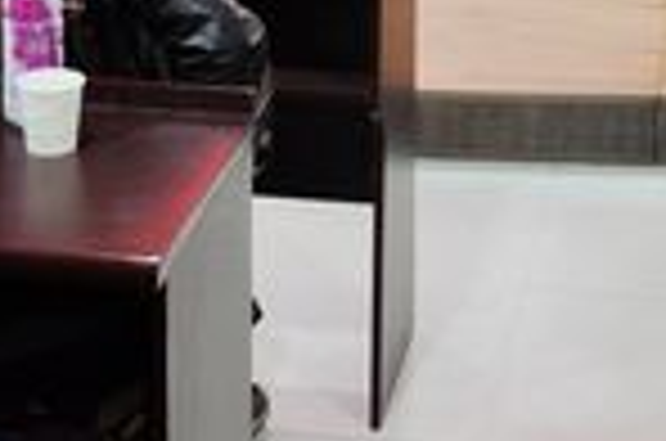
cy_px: -279
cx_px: 504
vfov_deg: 12.0
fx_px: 1970
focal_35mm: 107
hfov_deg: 19.1
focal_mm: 21
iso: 640
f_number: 4
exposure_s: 1/15
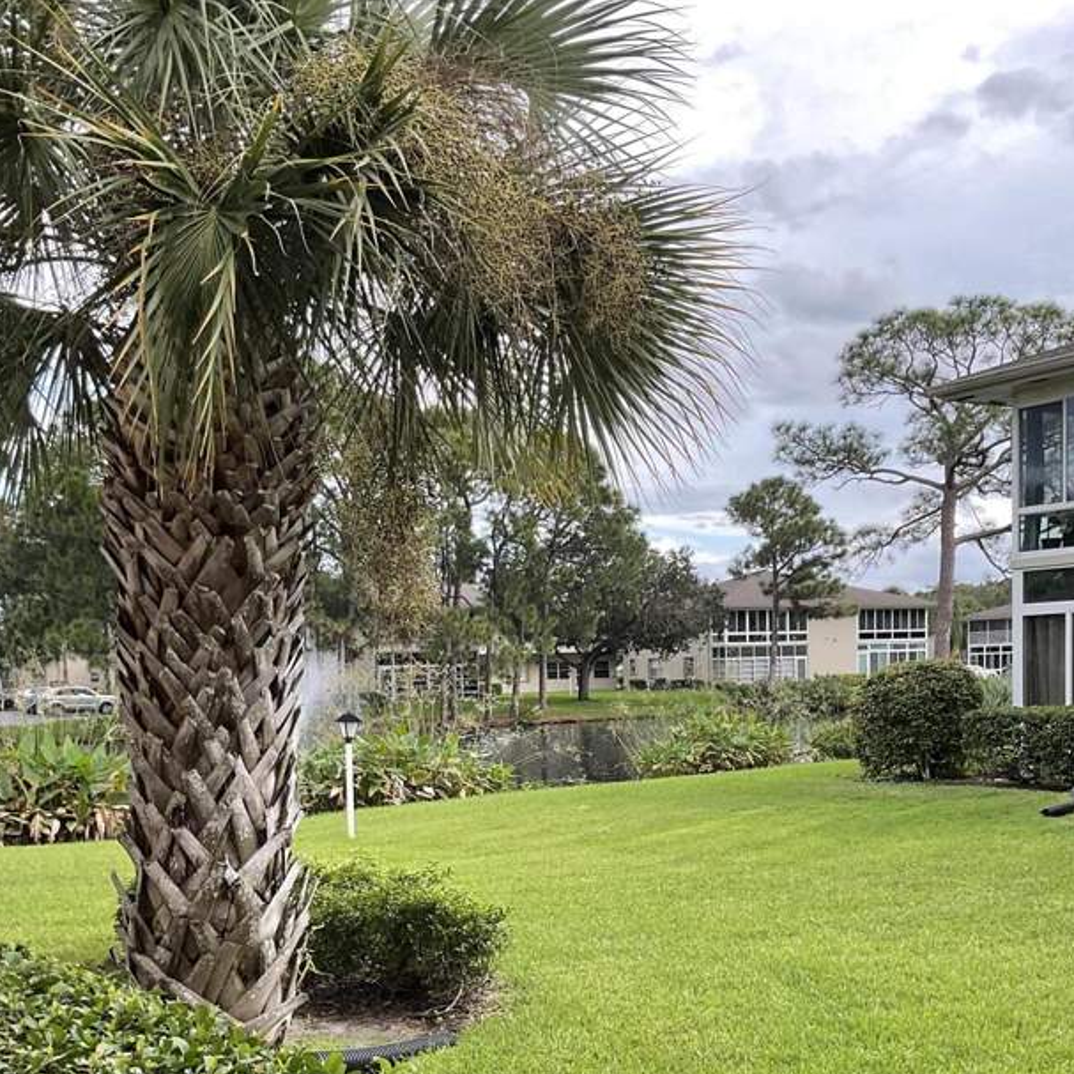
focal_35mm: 45
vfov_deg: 36.7
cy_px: 800
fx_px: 1580
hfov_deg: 37.5
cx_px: 584
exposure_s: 1/122
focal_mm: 3
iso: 25
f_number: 1.8
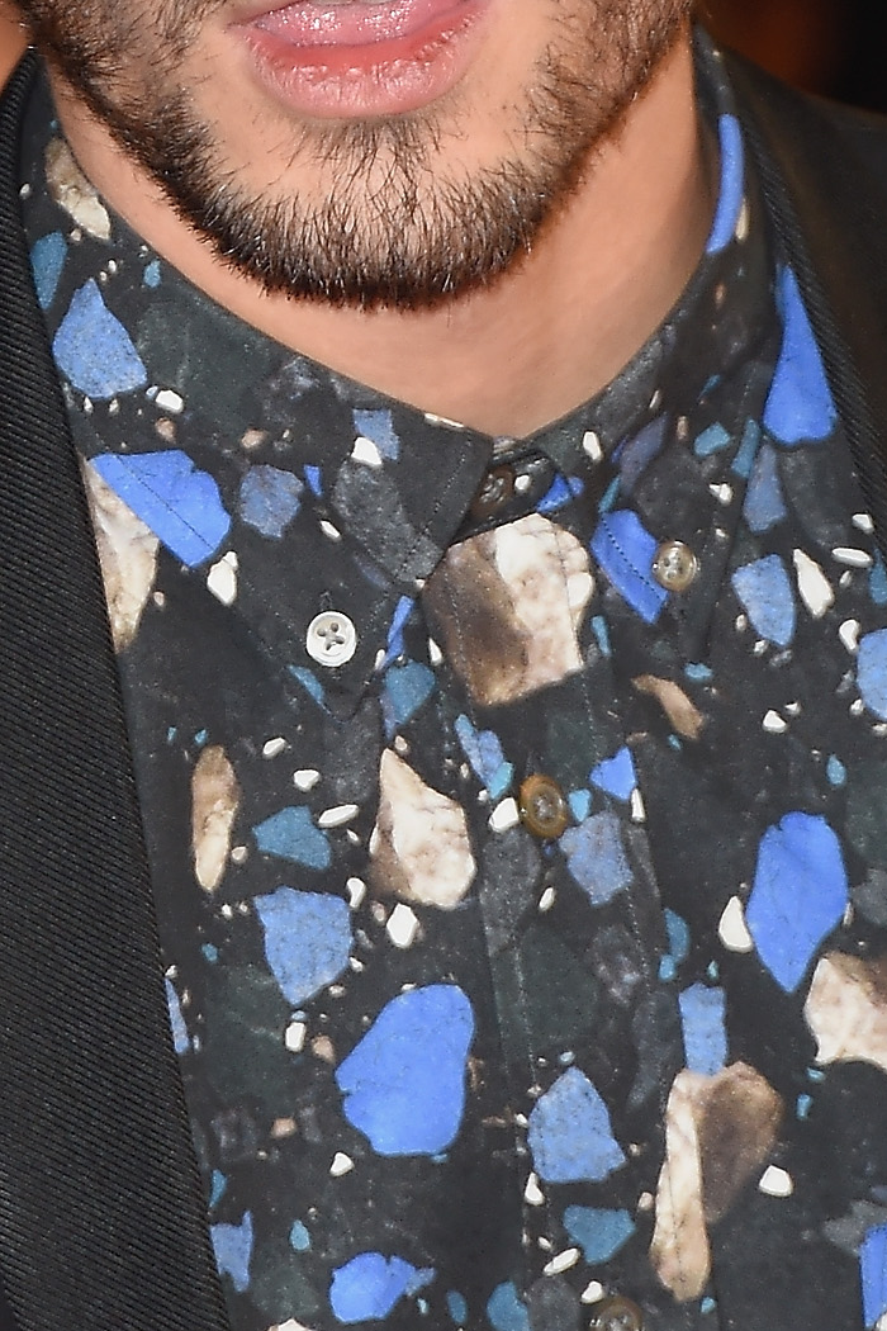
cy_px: 309
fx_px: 31671
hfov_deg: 1.6
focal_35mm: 857
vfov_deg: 2.4
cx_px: 363
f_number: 7.1
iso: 1250
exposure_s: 1/160
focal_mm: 300
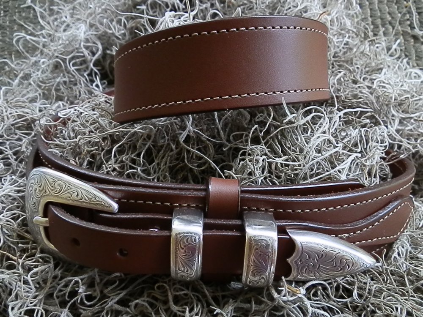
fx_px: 342
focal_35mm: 28
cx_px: 212
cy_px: 158
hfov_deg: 63.4
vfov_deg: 49.7
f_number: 3.1
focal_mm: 5
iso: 640
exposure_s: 1/40
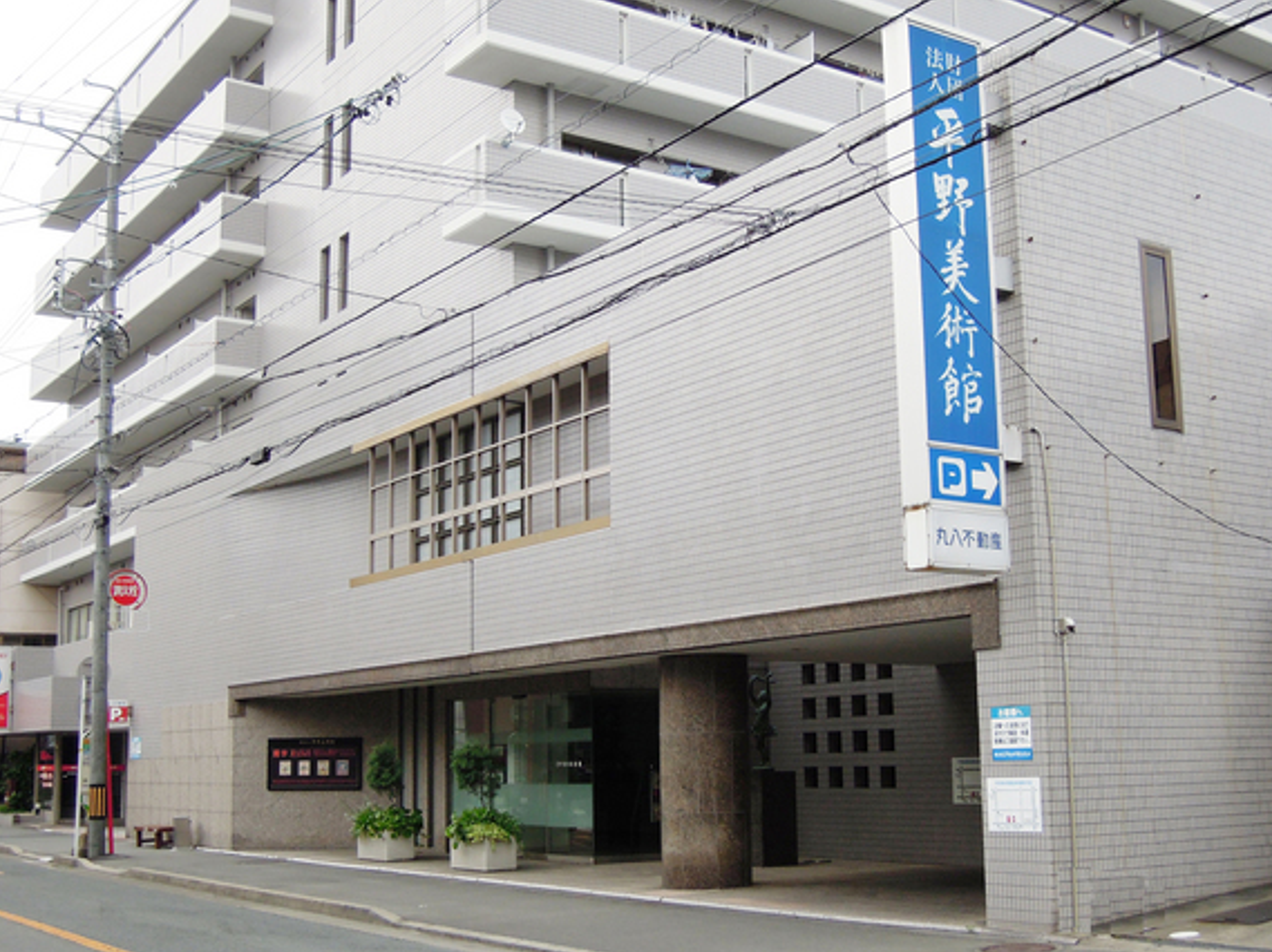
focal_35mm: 47
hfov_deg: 40.5
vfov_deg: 30.8
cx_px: 642
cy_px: 495
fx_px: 1726
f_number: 3.5
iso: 160
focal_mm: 8.1
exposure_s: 1/500
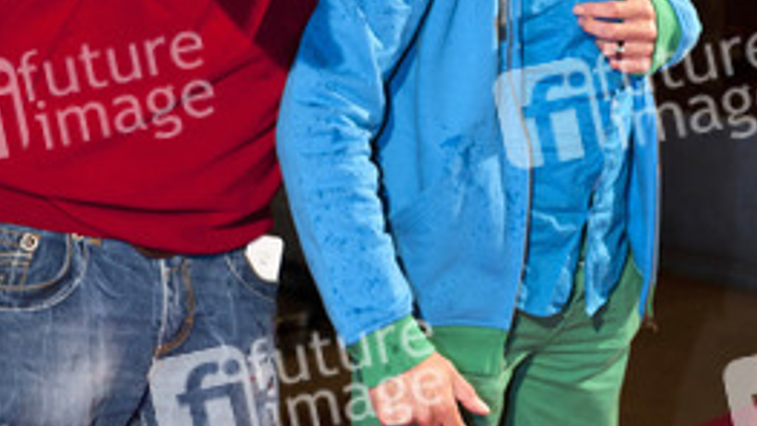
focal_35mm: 105
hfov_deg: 20.4
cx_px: 381
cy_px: -43
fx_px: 2108
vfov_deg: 11.4
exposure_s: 1/160
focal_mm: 66
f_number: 5
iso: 1600
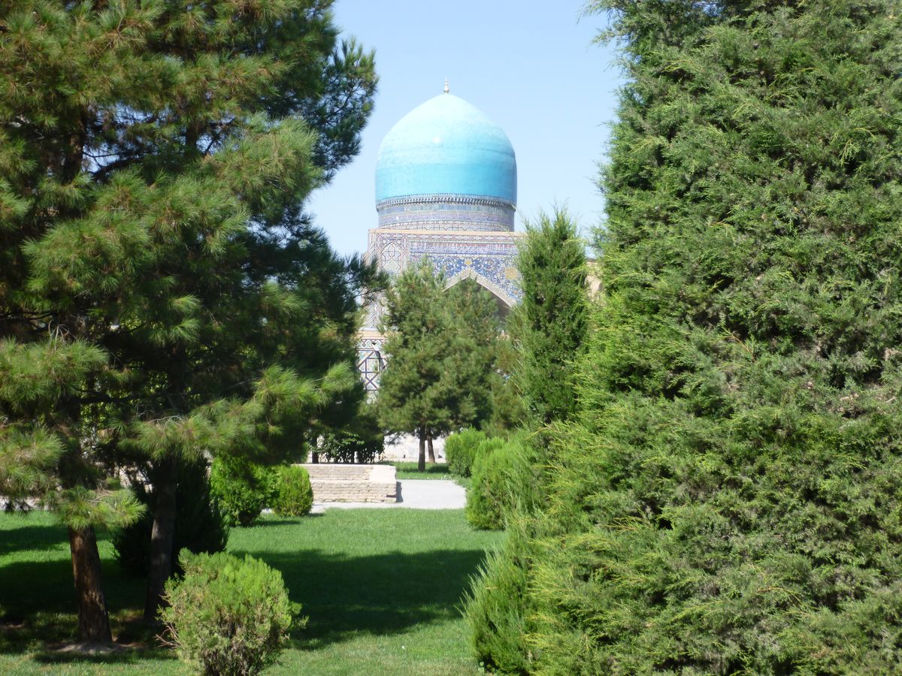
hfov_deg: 30.3
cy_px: 338
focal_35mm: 64
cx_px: 451
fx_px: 1668
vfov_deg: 22.9
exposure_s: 1/320
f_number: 4.5
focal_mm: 11.5
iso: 100
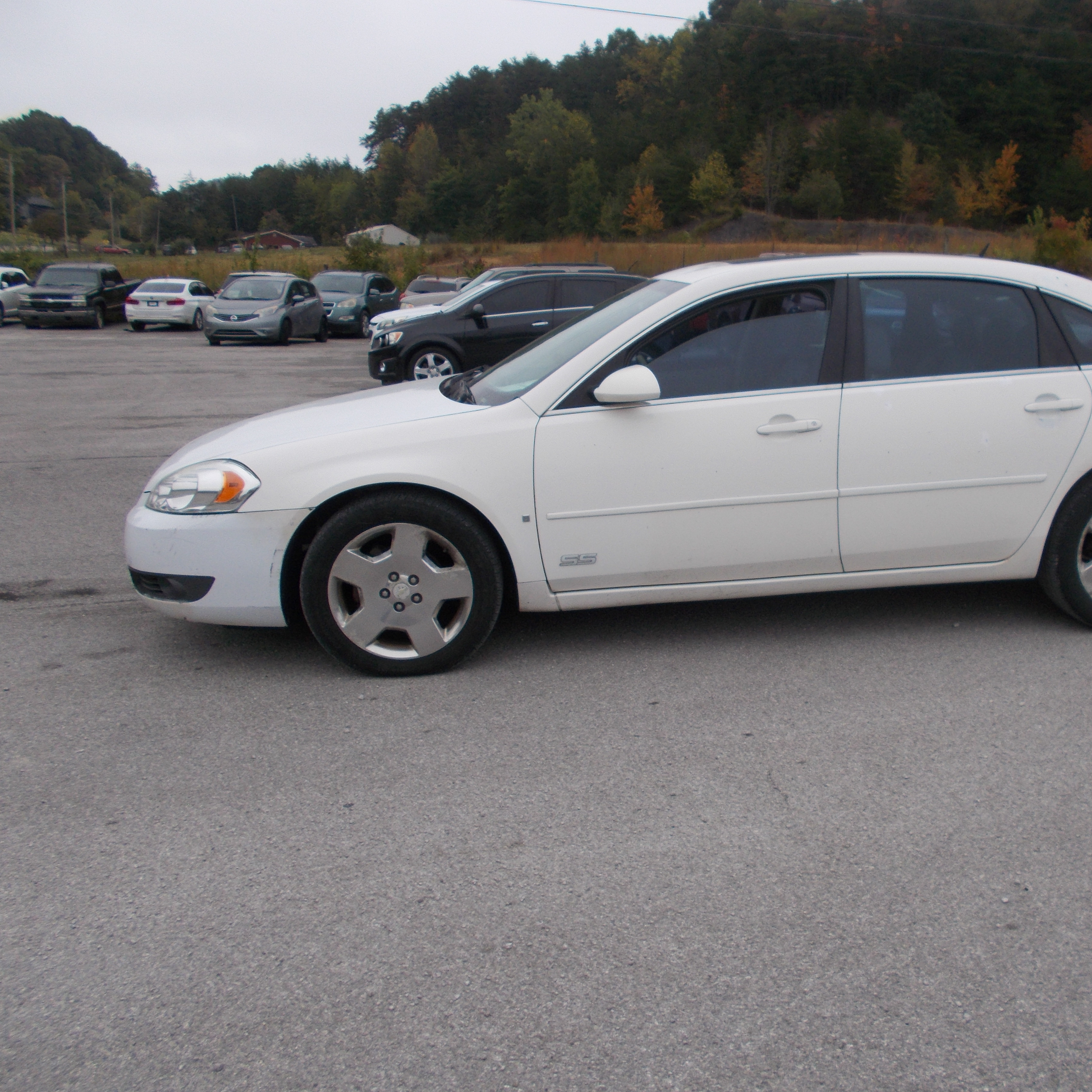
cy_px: 551
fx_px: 1106
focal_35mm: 31
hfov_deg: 51.6
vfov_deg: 52.5
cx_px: 722
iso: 80
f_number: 3.2
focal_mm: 4.6
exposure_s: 1/400
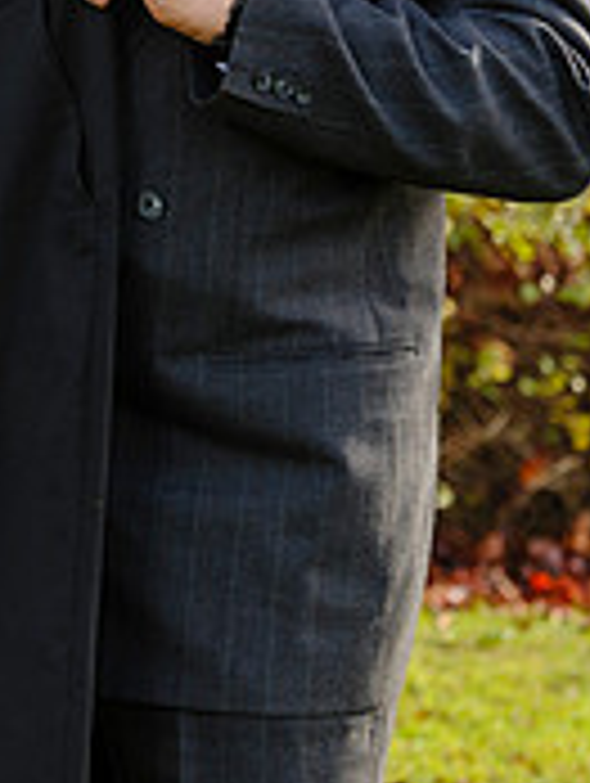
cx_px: -536
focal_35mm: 336
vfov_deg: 5.9
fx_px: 7617
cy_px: -76
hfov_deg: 4.4
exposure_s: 1/125
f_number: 5.6
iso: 200
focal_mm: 105
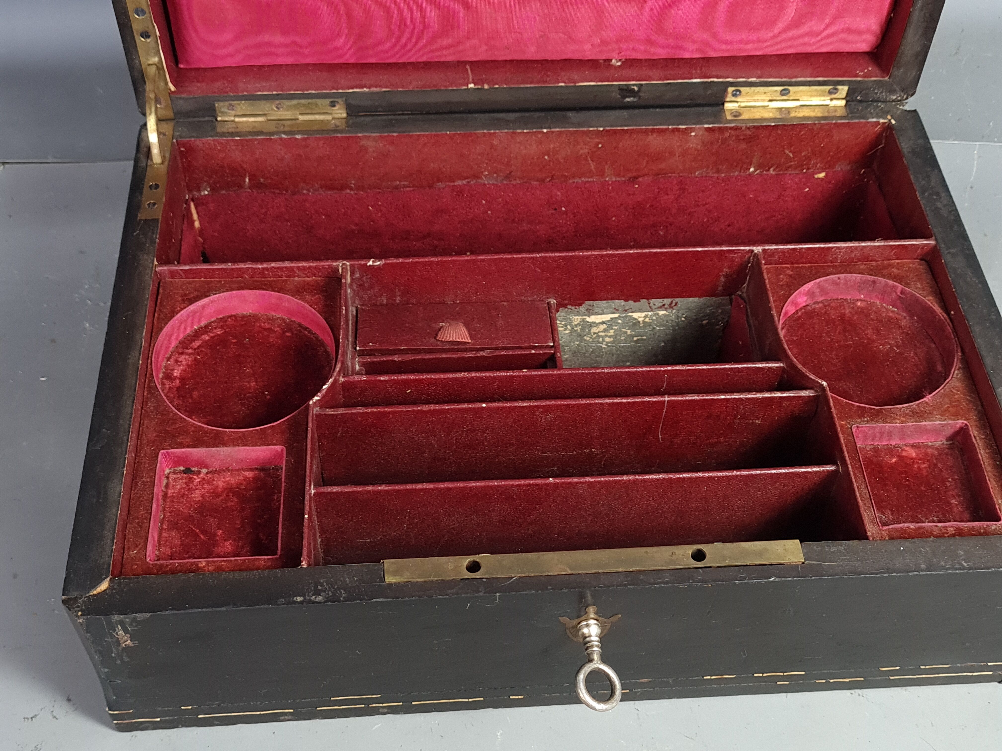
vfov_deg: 53.1
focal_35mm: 26
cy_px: 376
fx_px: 753
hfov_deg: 67.3
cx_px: 501
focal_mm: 5.4
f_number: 1.8
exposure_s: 1/50
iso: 100
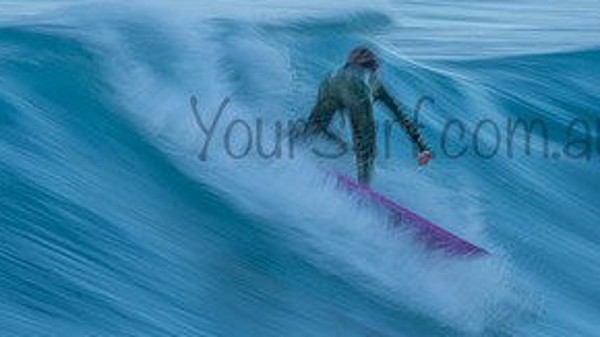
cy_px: 111
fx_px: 24958
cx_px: 403
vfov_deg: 0.8
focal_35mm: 1569
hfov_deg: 1.4
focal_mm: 500
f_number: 20
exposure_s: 1/20
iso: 100
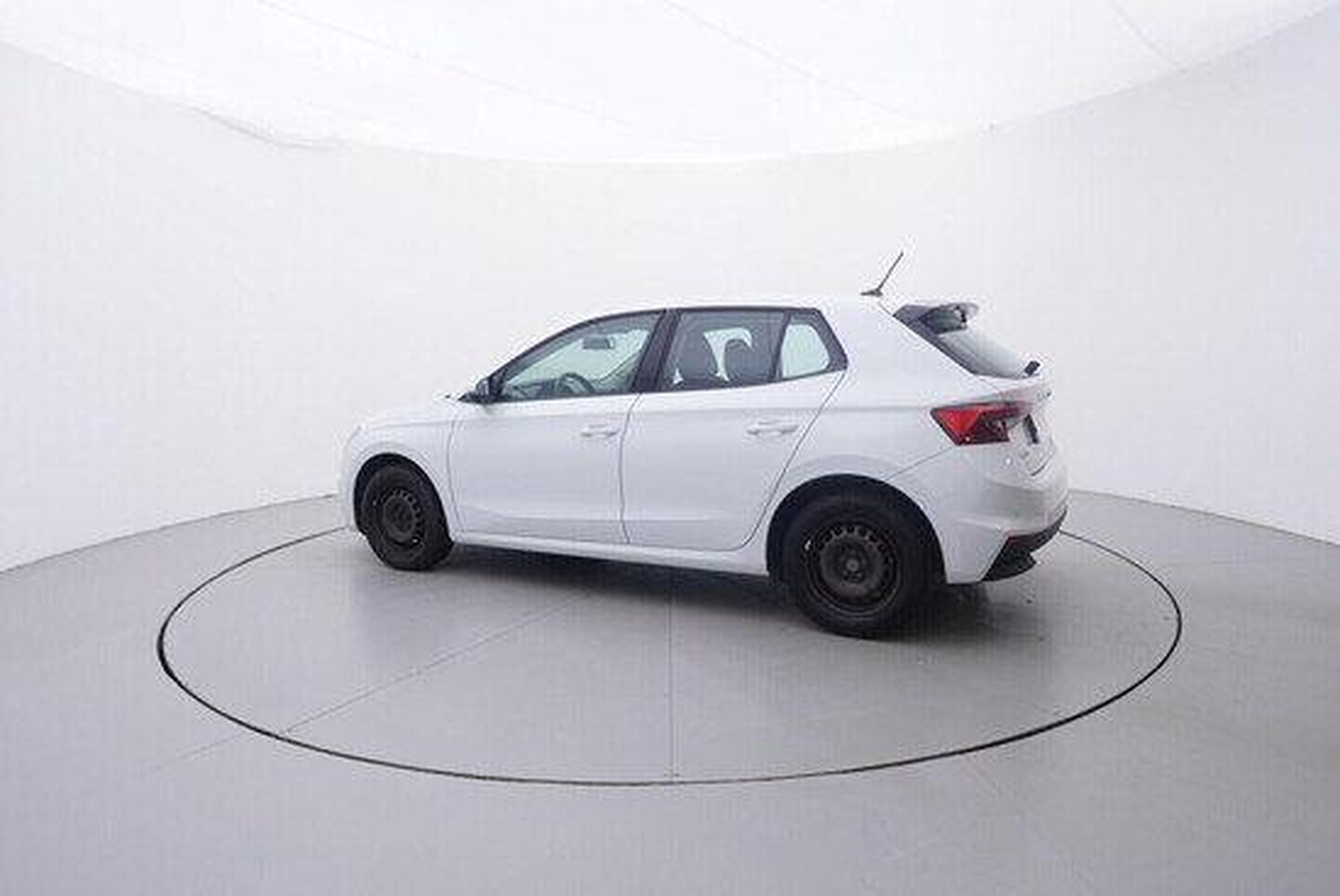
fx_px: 838
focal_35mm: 22
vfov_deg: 56.2
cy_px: 448
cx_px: 670
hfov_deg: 77.3
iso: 200
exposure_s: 1/80
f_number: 5
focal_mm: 15
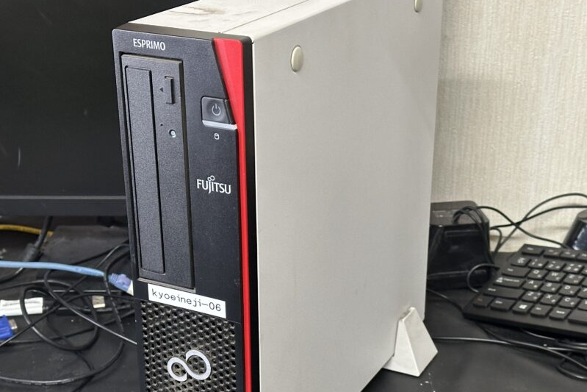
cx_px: 294
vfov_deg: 21.2
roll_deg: +0.1
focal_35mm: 64
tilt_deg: -23.6
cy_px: 263
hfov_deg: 31.4
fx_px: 1044
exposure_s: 1/33
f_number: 1.78
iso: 320
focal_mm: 6.86
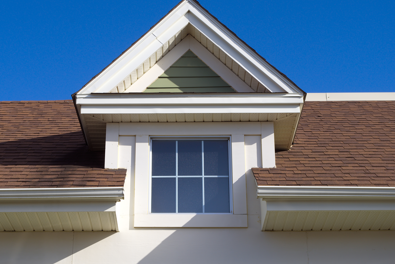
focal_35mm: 80
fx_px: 878
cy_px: 131
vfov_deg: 17.1
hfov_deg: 25.4
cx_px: 191
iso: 100
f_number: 10
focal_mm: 47.5
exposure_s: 1/250
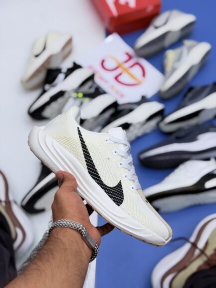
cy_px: 144
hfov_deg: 30.3
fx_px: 399
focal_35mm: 48
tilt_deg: -57.7
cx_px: 108
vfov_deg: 39.6
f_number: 1.78
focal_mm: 6.76
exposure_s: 1/463
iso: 64
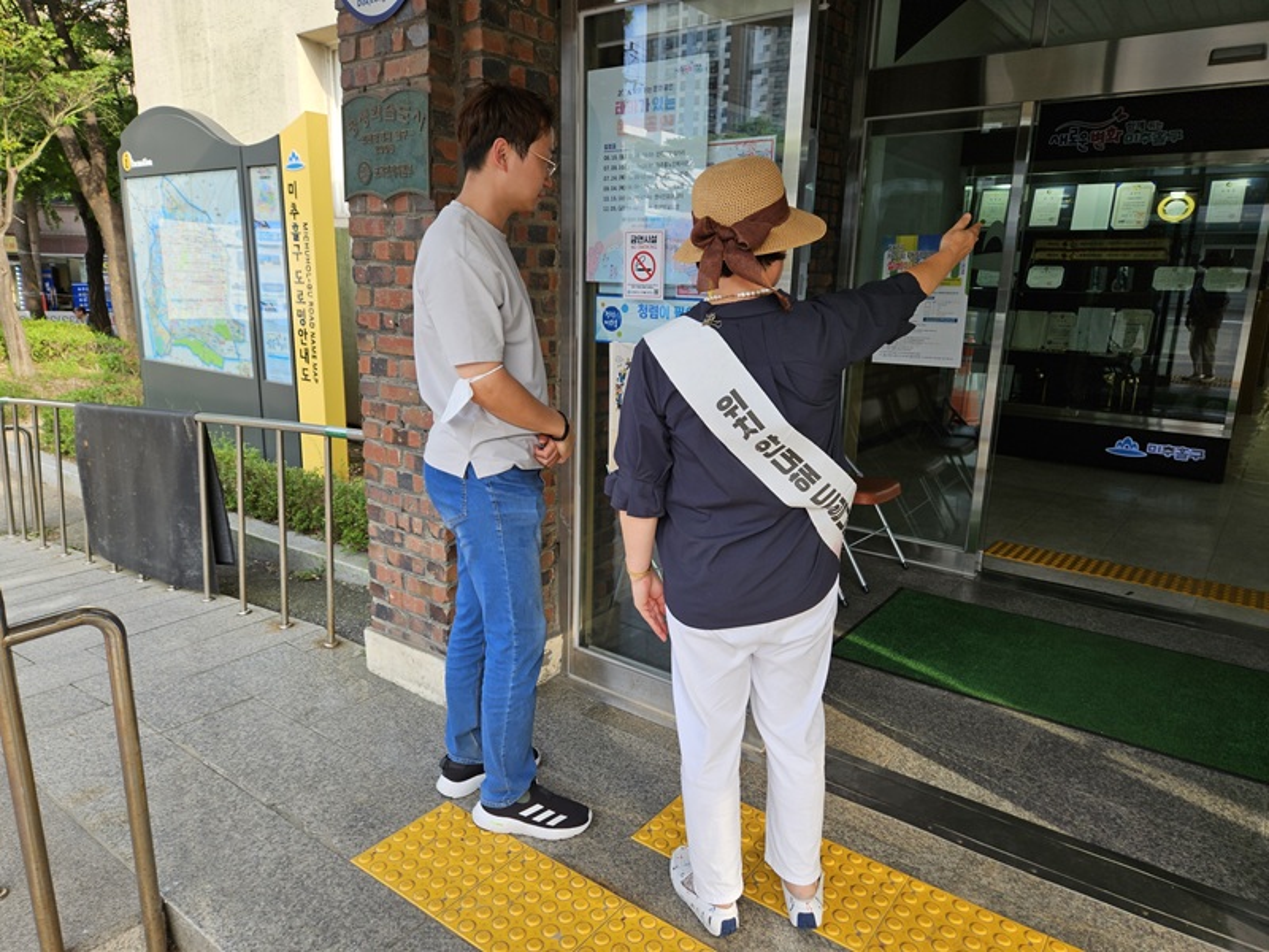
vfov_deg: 58.9
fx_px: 843
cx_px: 634
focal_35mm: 23
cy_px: 476
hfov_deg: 73.9
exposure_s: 1/249
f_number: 1.8
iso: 25
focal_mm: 5.4
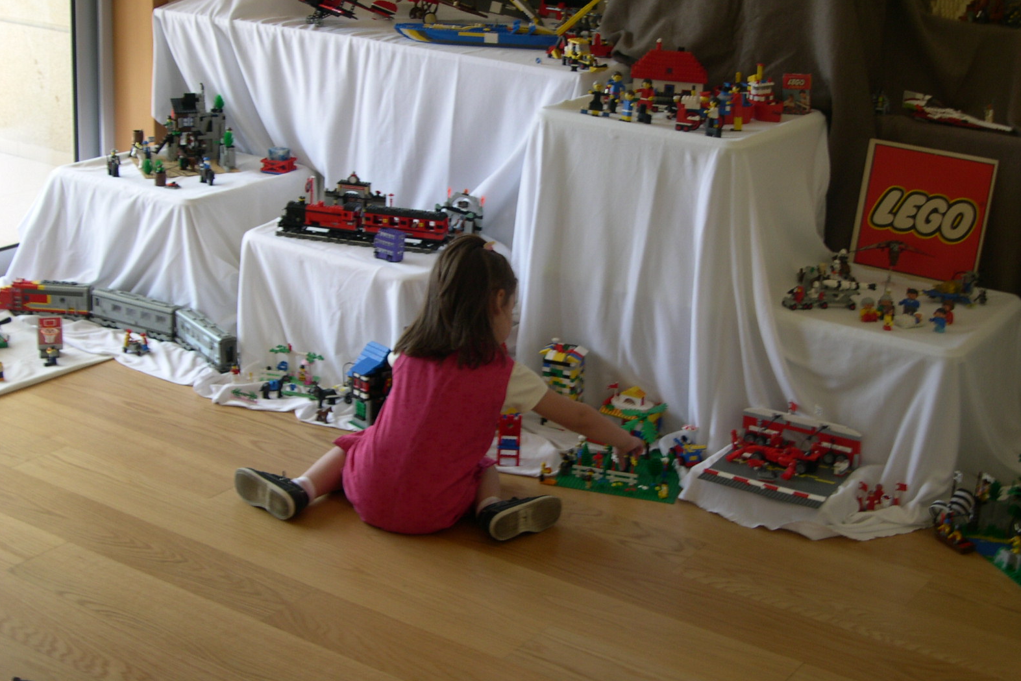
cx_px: 513
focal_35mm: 55
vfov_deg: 24.6
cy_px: 297
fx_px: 1560
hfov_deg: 36.2
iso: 100
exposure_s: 1/78.1
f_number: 3.2
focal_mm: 11.1
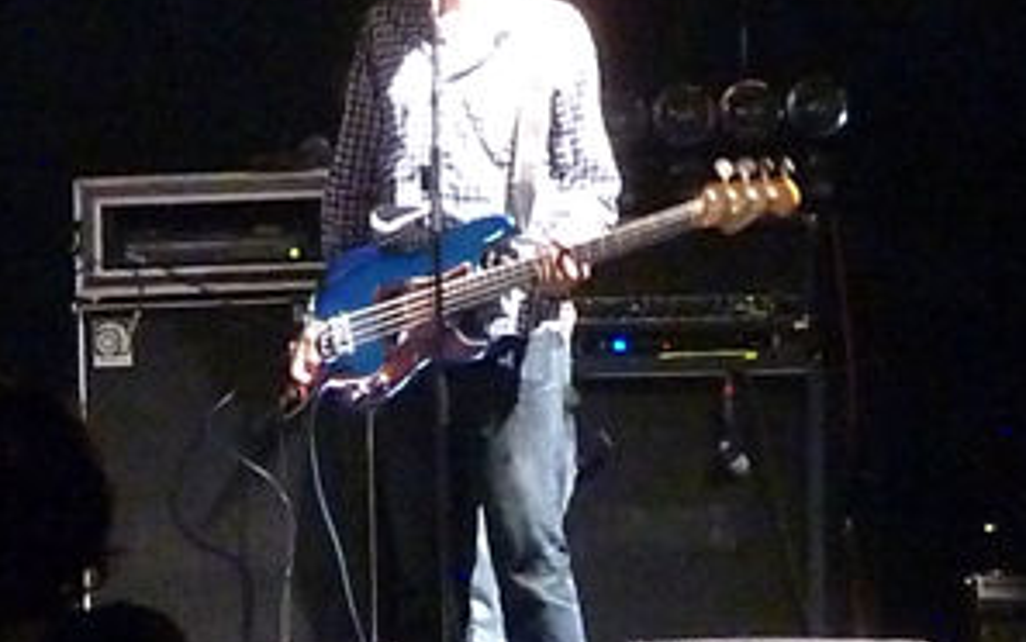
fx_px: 25879
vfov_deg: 1.4
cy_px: 461
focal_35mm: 925
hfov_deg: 2.3
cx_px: 79
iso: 3200
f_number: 5.9
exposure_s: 1/20
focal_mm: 68.8
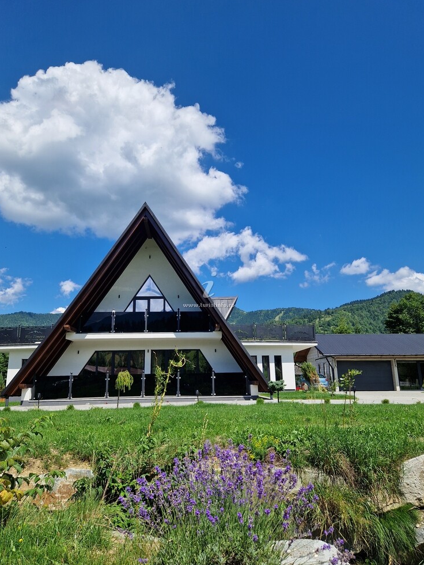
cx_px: 209
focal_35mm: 24
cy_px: 289
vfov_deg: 71.6
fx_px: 392
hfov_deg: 56.8
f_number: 1.8
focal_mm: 5.4
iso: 50
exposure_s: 1/2376
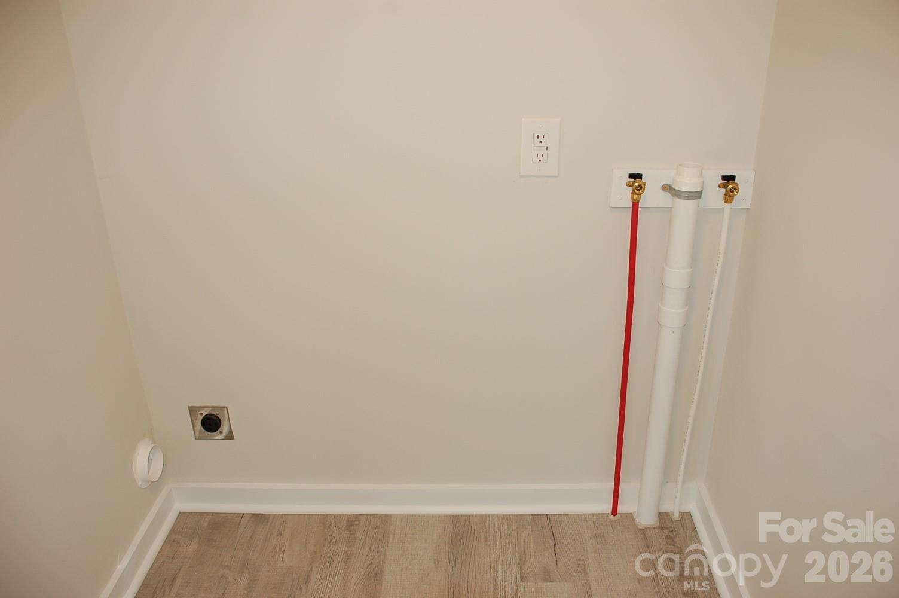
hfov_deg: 62.0
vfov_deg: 43.5
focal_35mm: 30
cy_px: 299
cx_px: 450
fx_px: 748
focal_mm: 20
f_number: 3.8
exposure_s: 1/80
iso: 400
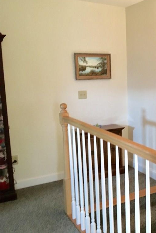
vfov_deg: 47.4
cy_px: 116
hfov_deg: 30.2
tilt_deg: -8.6
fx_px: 266
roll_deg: -0.6
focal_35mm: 41
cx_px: 158
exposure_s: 1/30
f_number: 2.2
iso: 125
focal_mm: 4.15
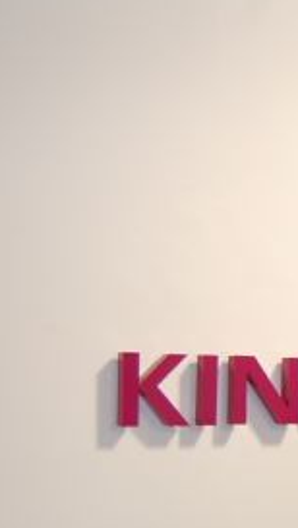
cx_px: 582
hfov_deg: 13.1
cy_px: 391
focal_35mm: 81
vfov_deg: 25.9
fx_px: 1135
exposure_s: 1/60
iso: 400
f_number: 3.8
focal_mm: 22
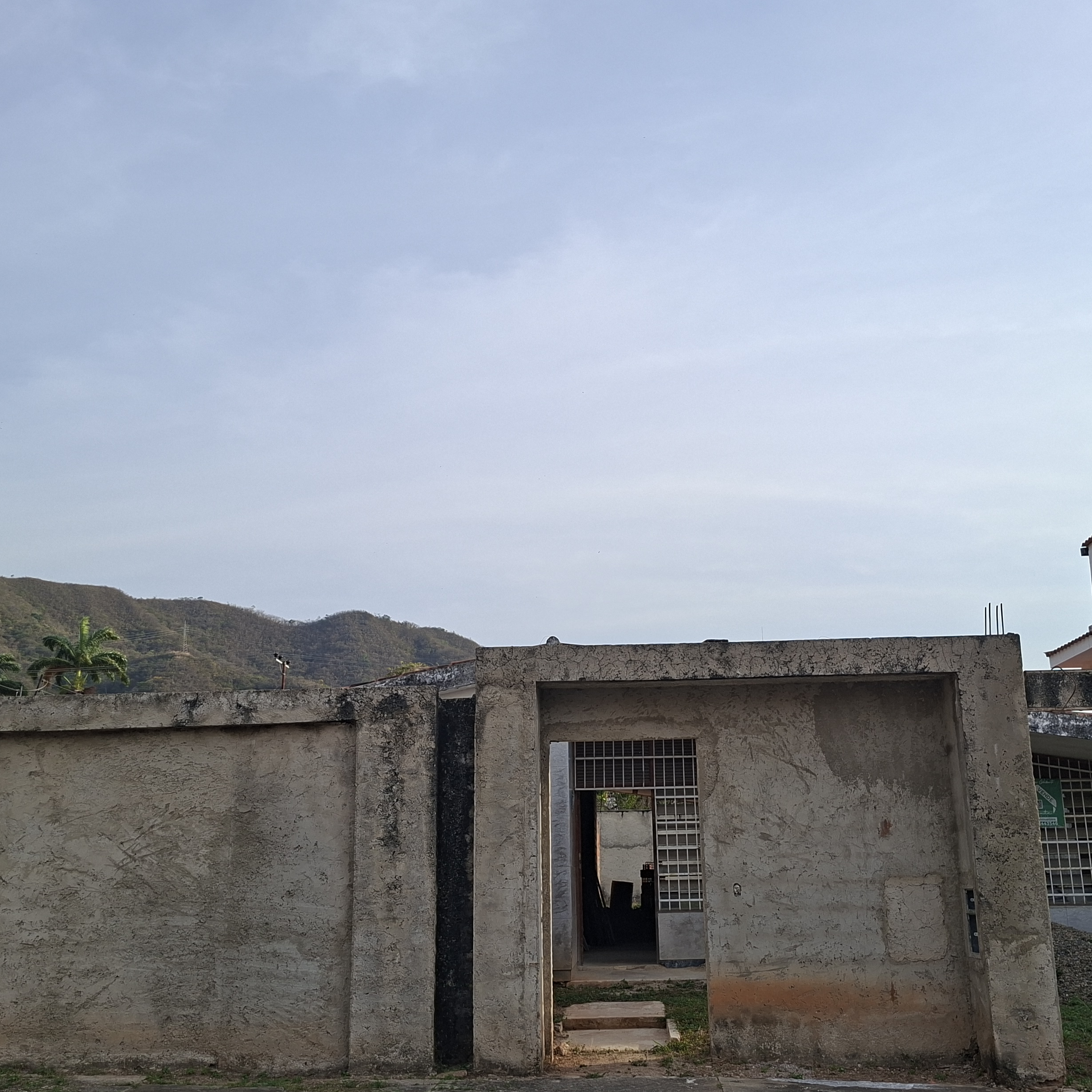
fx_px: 1178
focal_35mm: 33
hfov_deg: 49.7
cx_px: 603
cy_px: 627
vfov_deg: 49.6
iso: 50
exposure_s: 1/1328
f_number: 1.8
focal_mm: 5.54
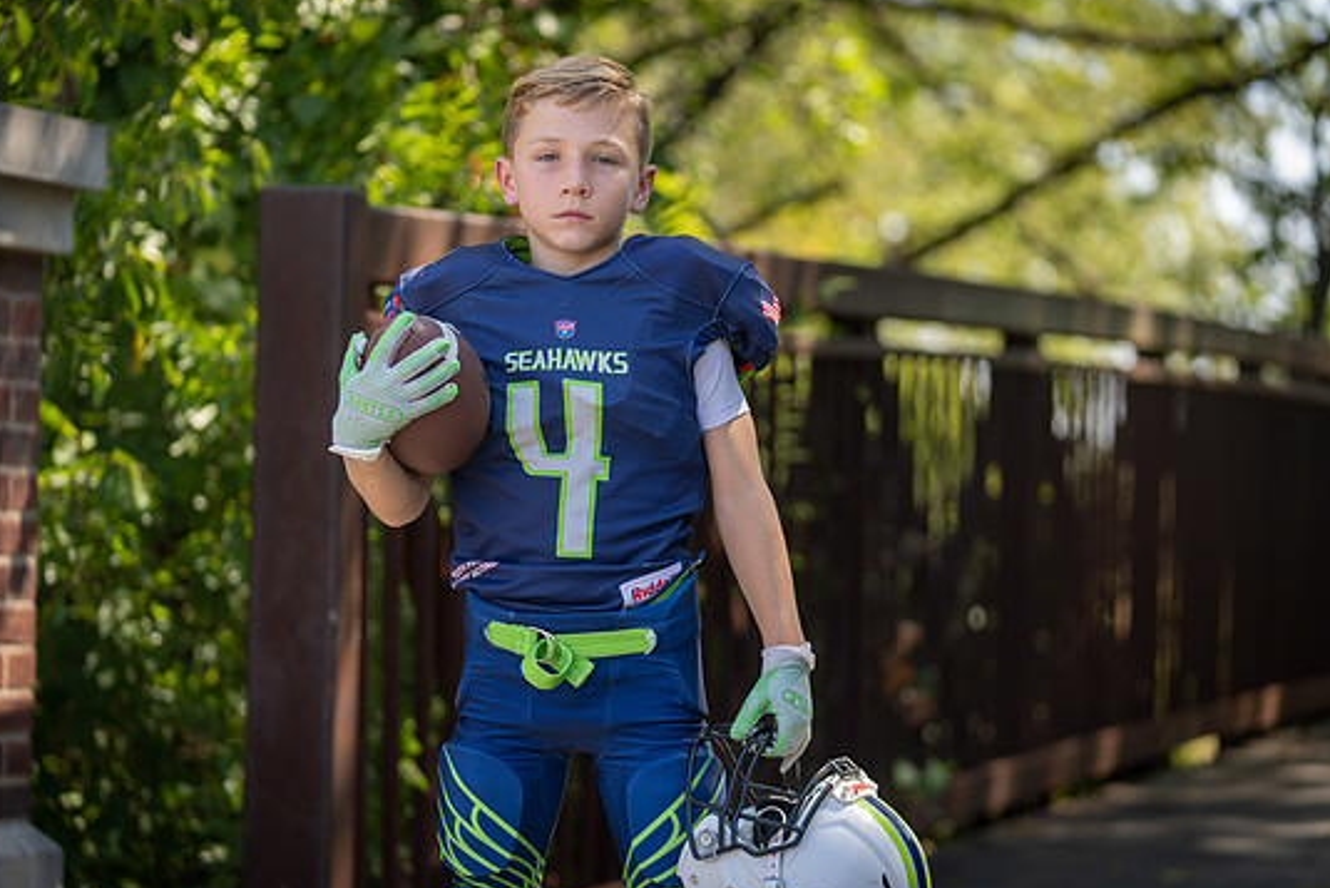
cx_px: 624
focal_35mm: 115
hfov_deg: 17.8
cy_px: 444
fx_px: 4250
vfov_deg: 11.9
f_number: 2.8
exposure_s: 1/320
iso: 100
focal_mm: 106
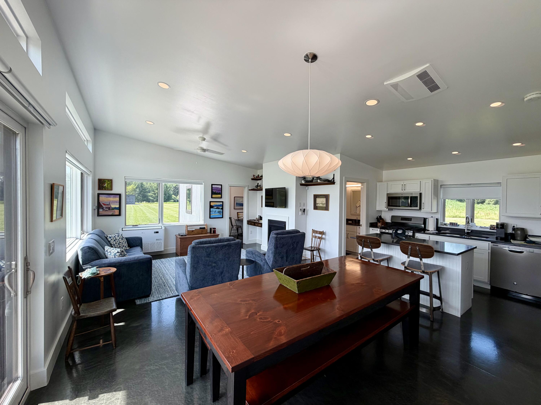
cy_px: 202
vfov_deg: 85.7
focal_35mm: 14
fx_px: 219
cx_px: 270
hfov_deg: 102.1
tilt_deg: -1.3
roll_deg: -0.6
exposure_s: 1/120
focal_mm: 2.22
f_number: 2.2
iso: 40
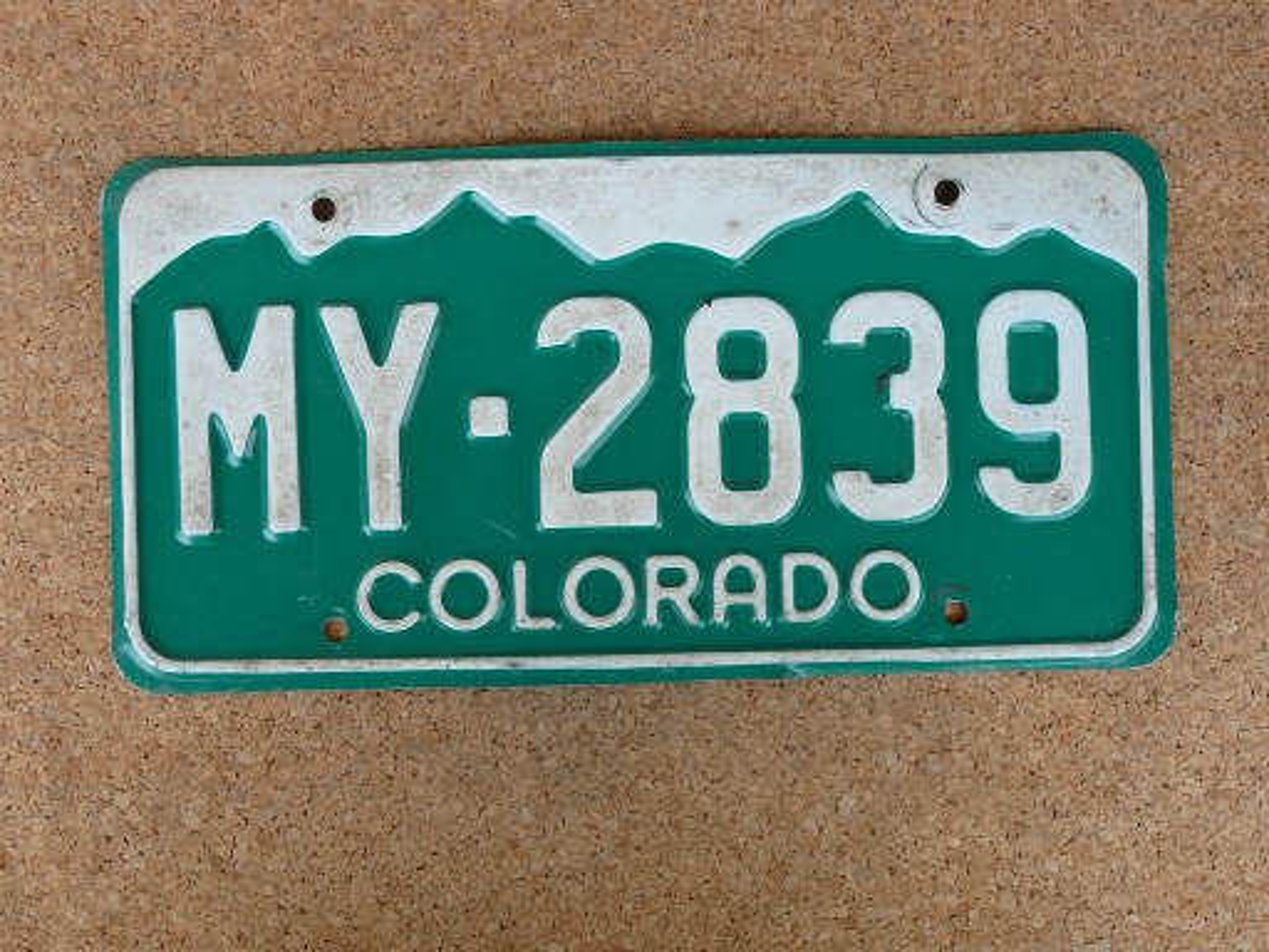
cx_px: 634
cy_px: 476
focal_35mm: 45
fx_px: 1650
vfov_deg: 32.2
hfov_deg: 42.1
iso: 100
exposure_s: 1/60
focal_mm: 6.7
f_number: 3.2
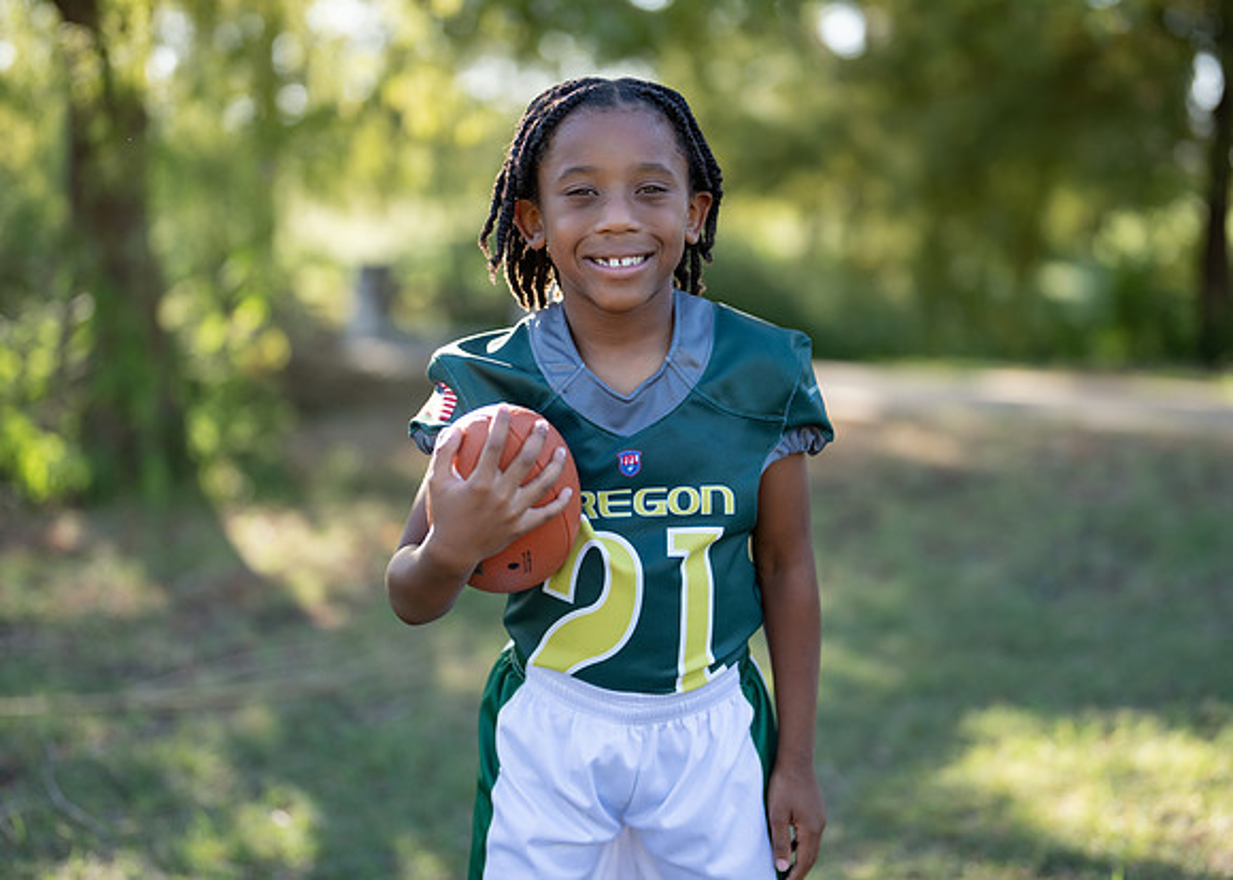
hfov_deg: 33.9
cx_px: 668
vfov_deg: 24.6
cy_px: 400
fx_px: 2020
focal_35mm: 58
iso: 100
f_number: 1.2
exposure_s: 1/1250
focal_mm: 50
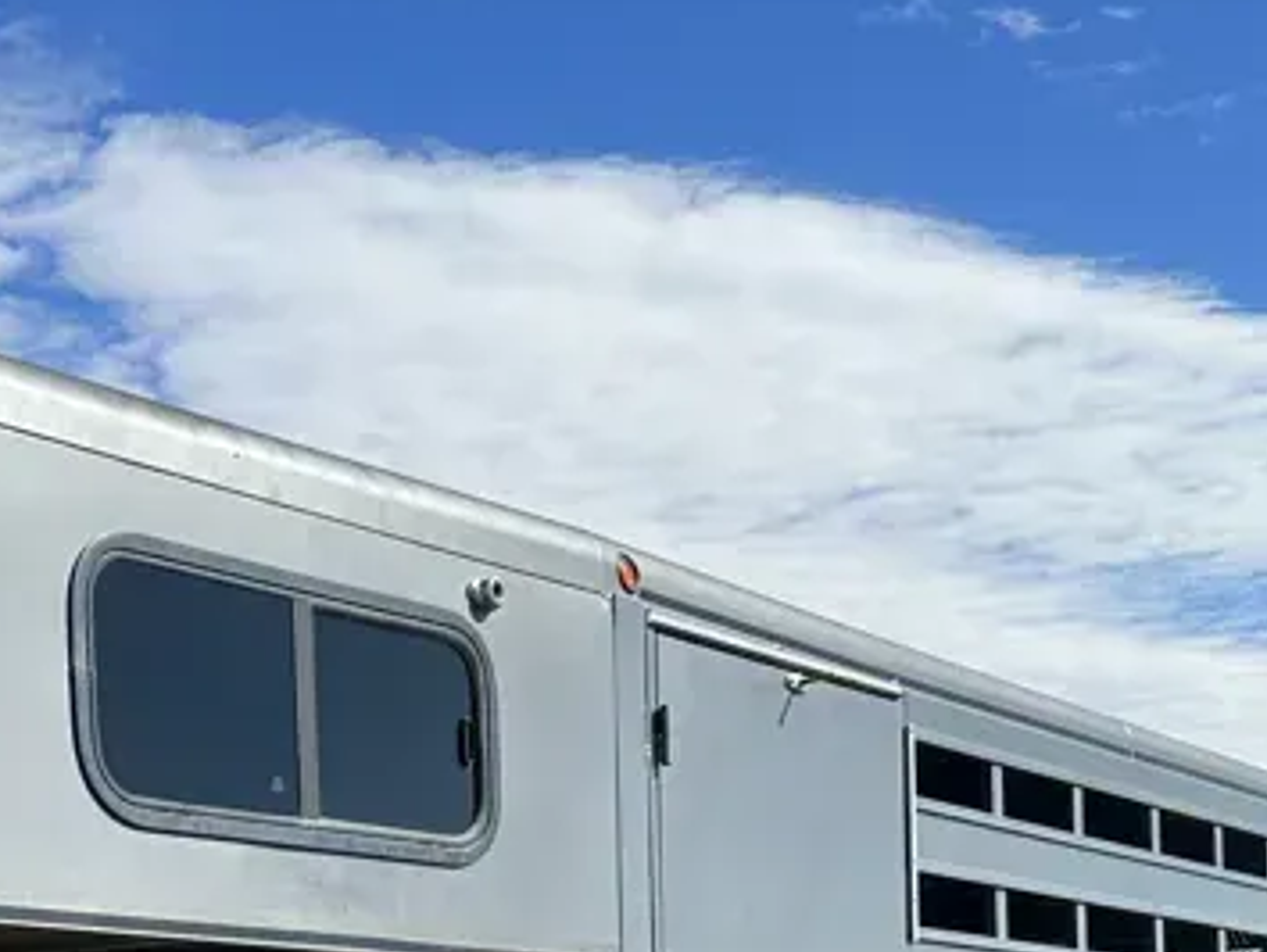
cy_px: 1249
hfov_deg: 29.2
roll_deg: +3.0
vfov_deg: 20.6
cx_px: 279
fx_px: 2381
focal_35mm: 65
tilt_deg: -4.4
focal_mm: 6.86
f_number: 1.78
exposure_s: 1/3861
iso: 80
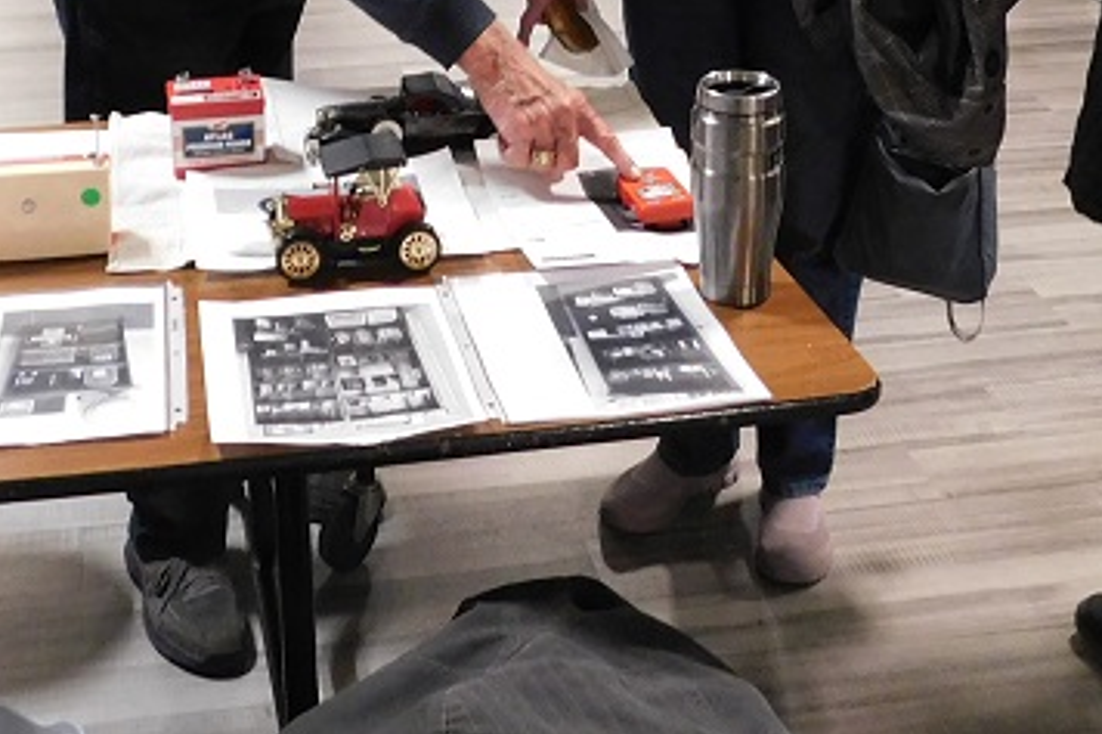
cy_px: -146
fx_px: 1897
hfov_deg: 32.3
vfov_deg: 20.5
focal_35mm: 62
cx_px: 424
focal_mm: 4
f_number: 3
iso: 400
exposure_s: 1/25
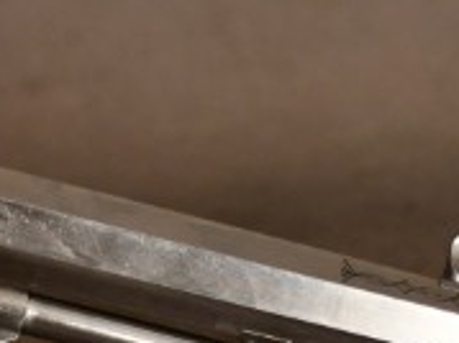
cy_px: 133
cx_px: -564
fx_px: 6162
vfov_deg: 3.2
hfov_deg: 4.2
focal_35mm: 465
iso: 1000
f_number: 3.2
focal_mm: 60
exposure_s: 1/250
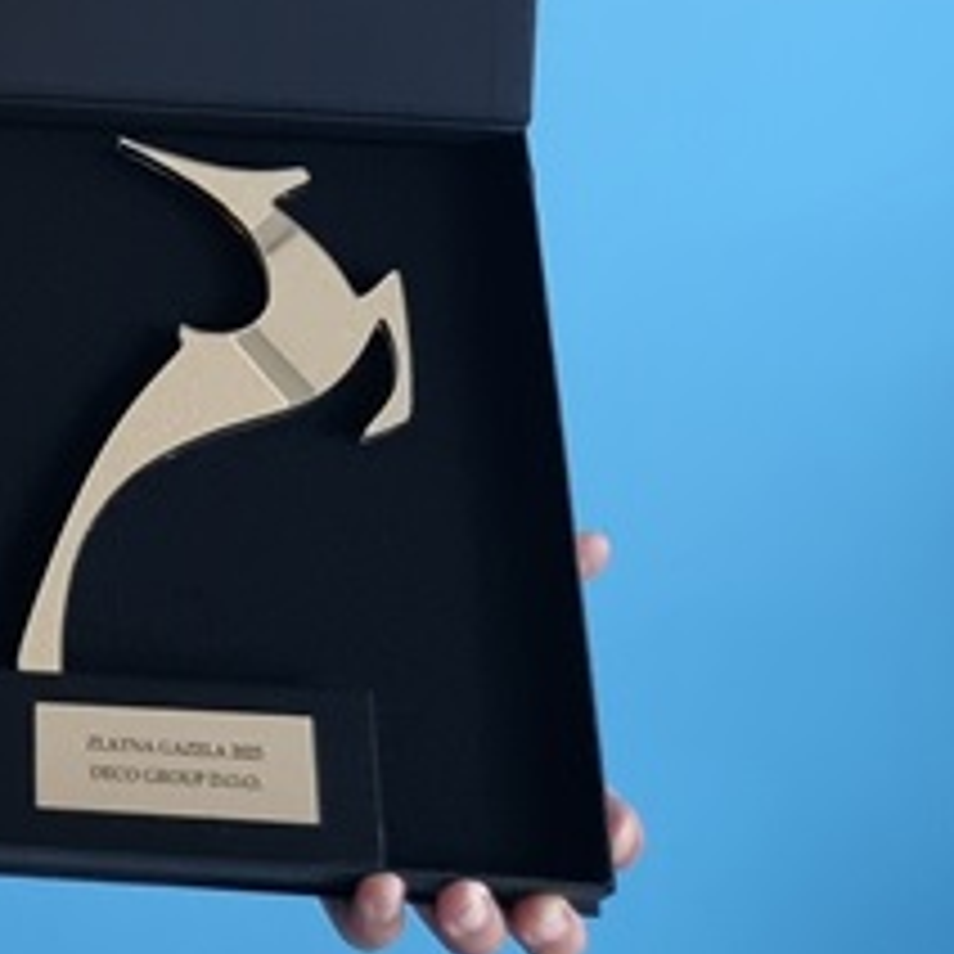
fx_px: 2650
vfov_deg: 17.5
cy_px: -639
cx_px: -200
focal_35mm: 85
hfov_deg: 19.2
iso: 320
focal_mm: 6.7
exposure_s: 1/40
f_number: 1.8
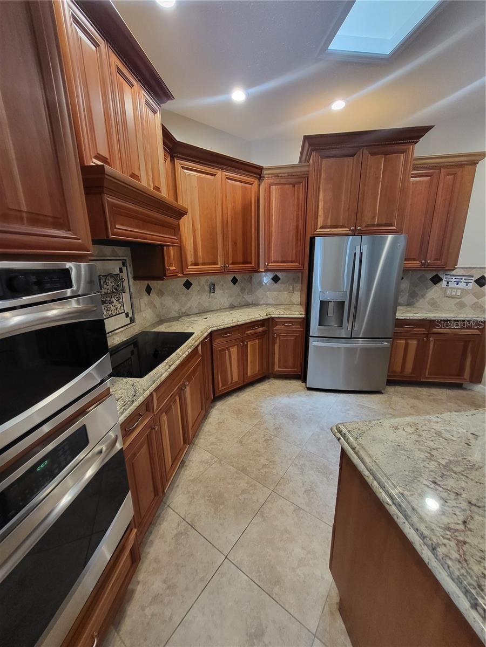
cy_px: 324
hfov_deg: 89.9
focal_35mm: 13
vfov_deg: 106.2
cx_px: 243
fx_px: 243
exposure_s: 1/30
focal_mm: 1.74
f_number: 2.2
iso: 320
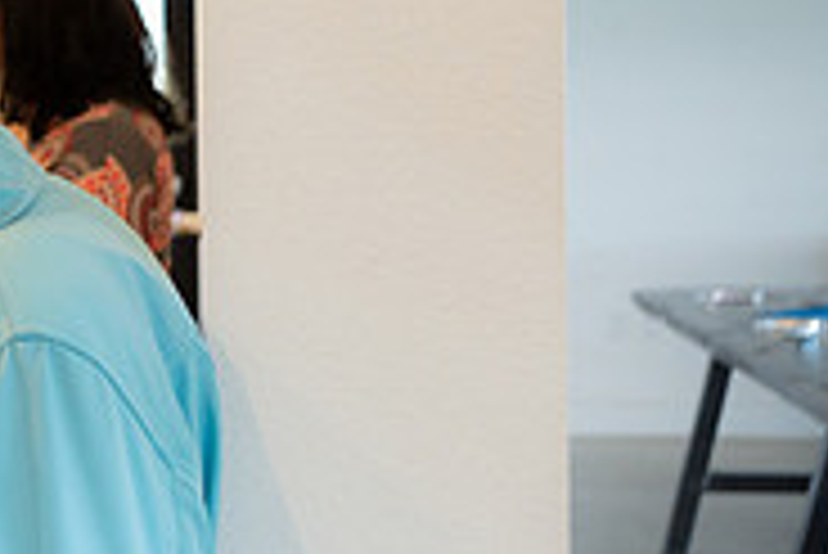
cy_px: 322
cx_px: -441
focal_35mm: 101
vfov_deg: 13.6
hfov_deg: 17.9
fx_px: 2325
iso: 640
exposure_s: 1/125
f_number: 3.2
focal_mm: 32
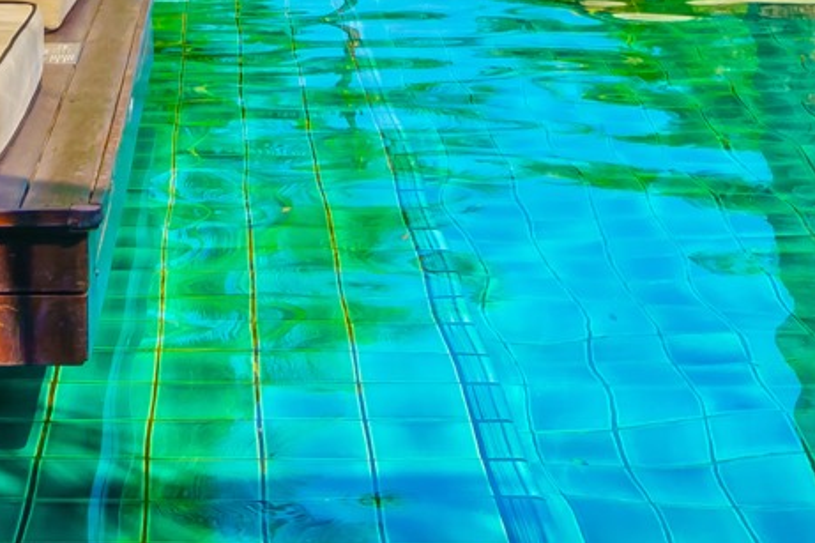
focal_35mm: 100
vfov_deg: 12.1
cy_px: -561
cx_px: 193
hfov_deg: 20.2
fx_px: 2263
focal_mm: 8.8
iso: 125
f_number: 8
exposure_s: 1/160
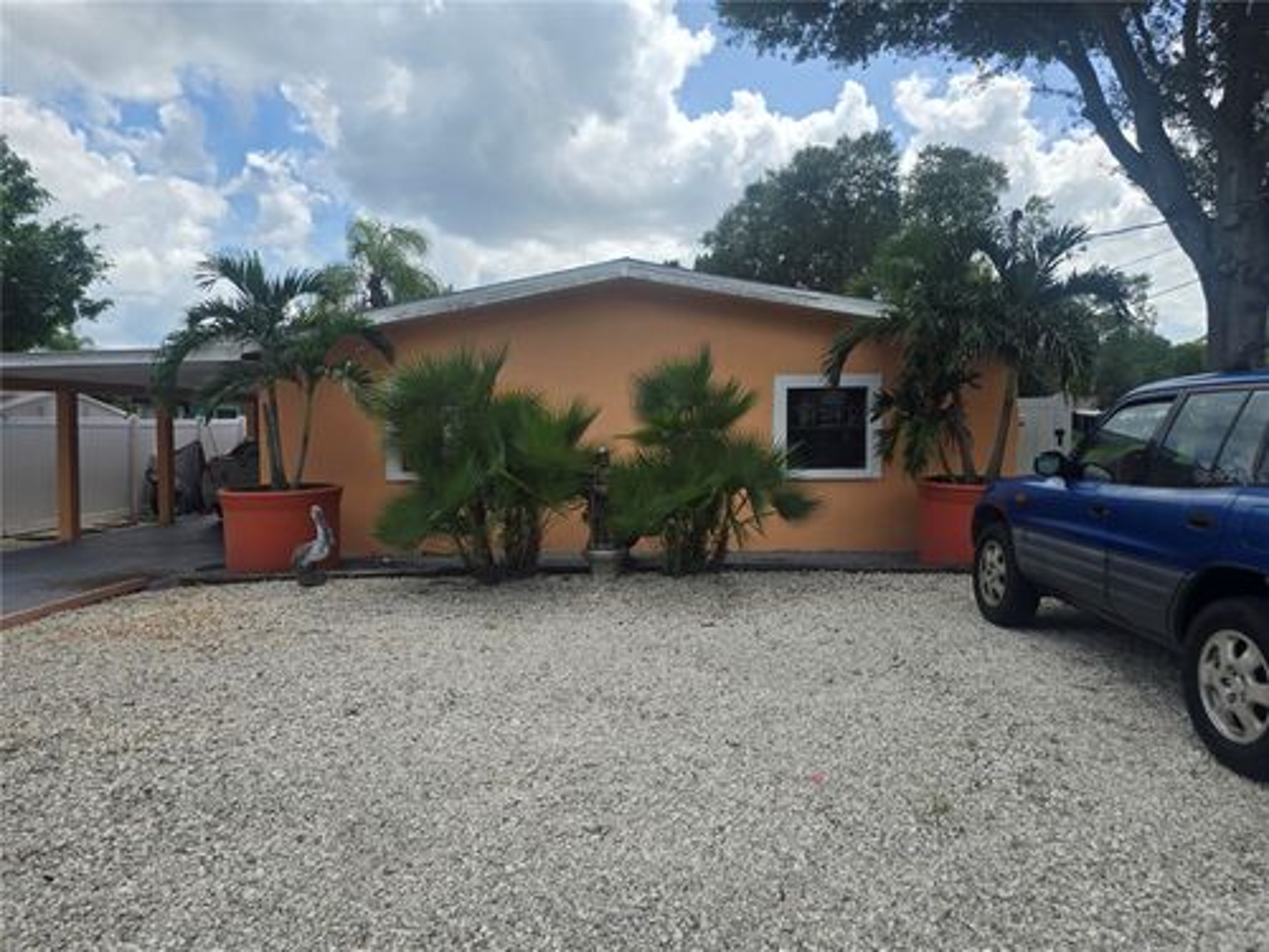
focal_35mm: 23
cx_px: 634
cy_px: 476
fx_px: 843
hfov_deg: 73.9
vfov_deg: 58.9
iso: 12
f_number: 1.7
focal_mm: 6.3
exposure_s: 1/801
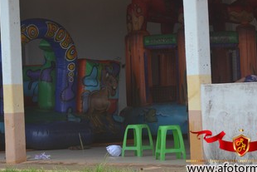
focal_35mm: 196
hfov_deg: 10.5
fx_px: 1400
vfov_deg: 7.0
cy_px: 61
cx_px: 120
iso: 200
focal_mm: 90
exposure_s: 1/500
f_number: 5.6
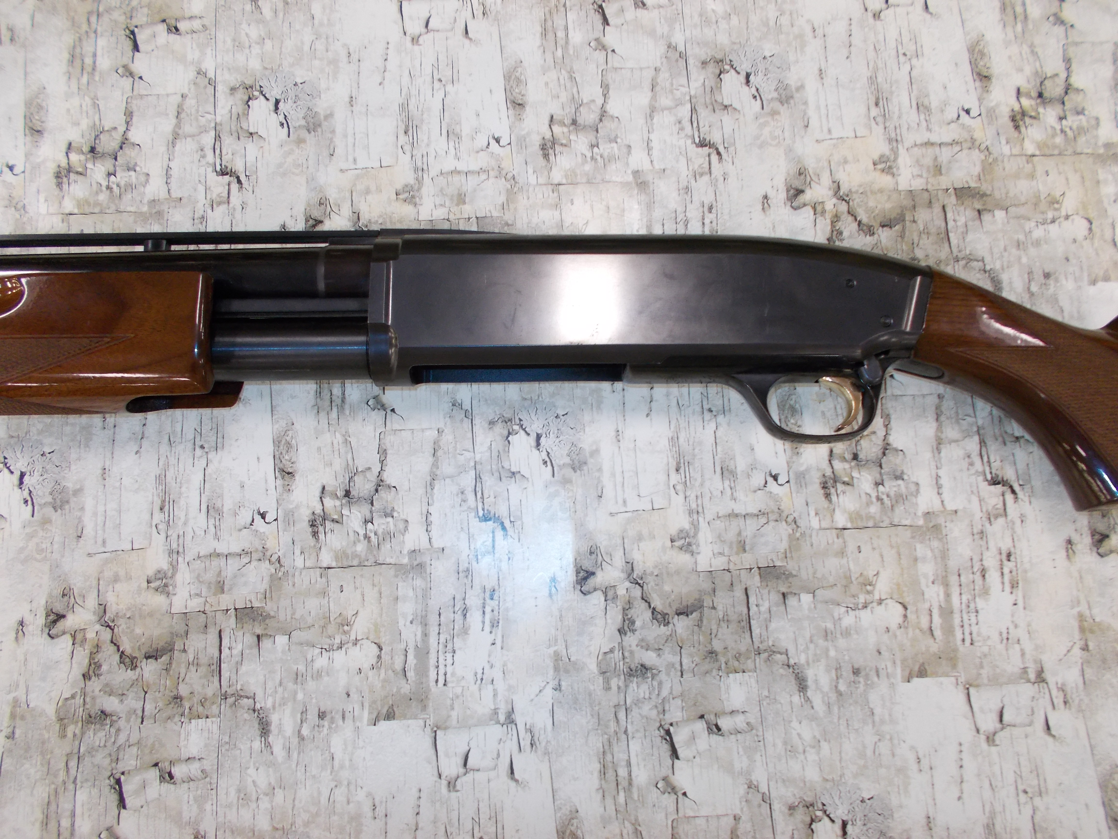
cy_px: 420
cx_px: 559
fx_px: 840
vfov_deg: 53.1
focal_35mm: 26
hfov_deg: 67.3
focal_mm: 4.6
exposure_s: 1/25
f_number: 3.2
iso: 200
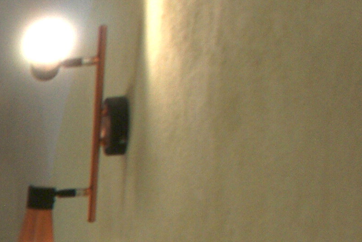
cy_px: 495
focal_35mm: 133
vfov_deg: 9.6
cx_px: -502
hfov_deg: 12.3
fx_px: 1339
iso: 100
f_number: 5.6
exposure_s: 1/50
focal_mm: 18
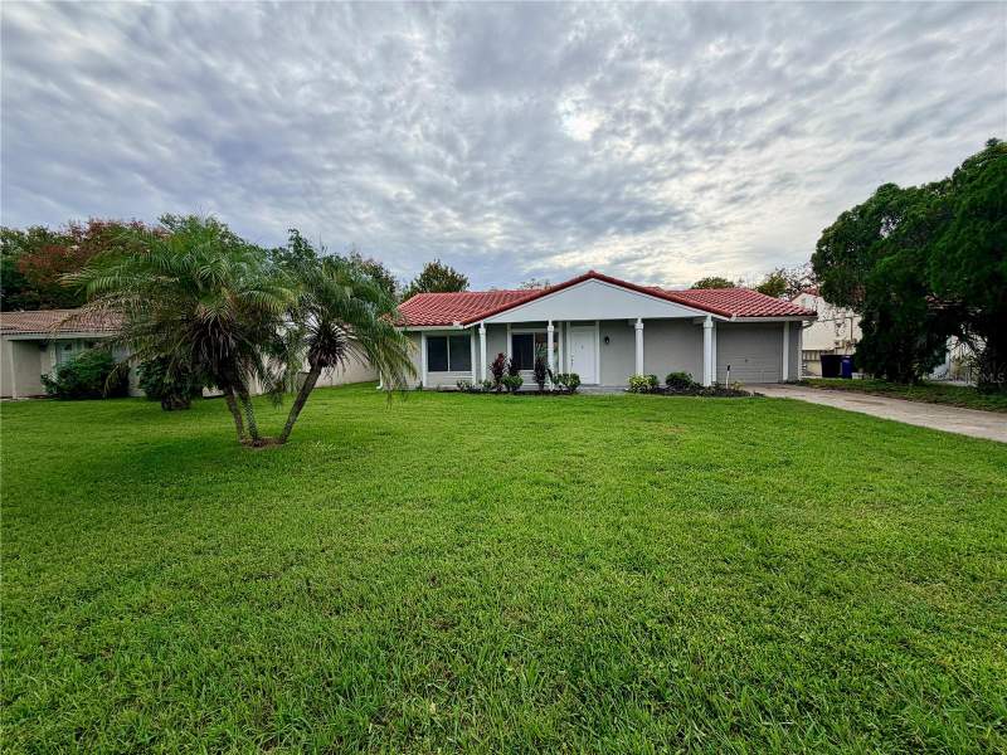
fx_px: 407
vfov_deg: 85.7
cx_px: 504
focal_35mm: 14
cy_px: 378
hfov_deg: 102.1
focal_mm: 2.22
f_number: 2.2
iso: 20
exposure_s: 1/830
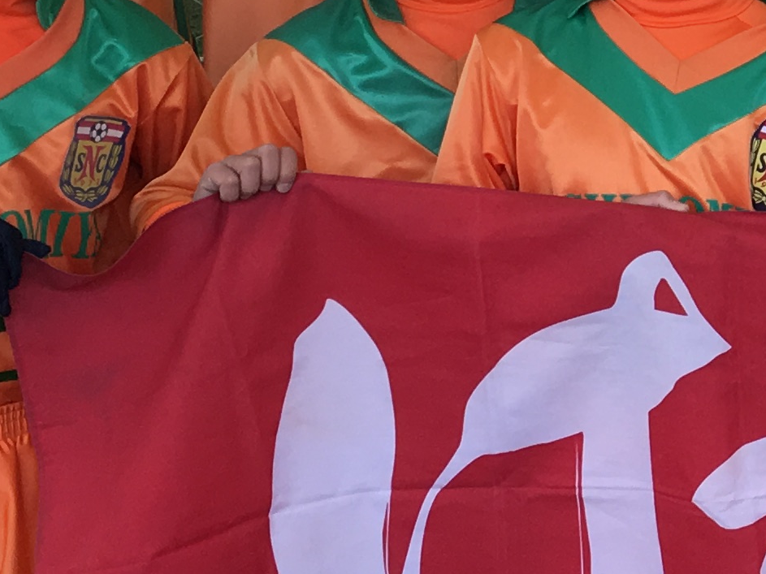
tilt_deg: -6.4
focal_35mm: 124
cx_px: 1230
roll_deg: -0.3
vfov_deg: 11.8
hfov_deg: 14.5
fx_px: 2744
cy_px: -15
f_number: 2.2
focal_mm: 4.15
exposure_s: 1/120
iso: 25
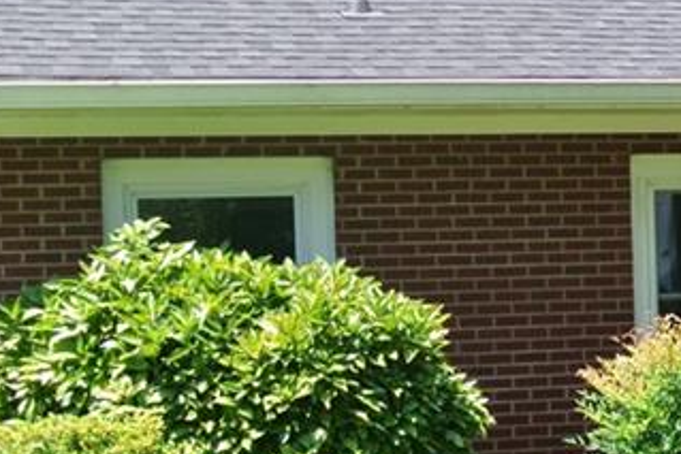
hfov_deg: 13.1
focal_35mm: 151
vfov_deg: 9.1
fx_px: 2858
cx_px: 873
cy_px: 394
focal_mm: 17.5
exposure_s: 1/200
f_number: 4.5
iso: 100
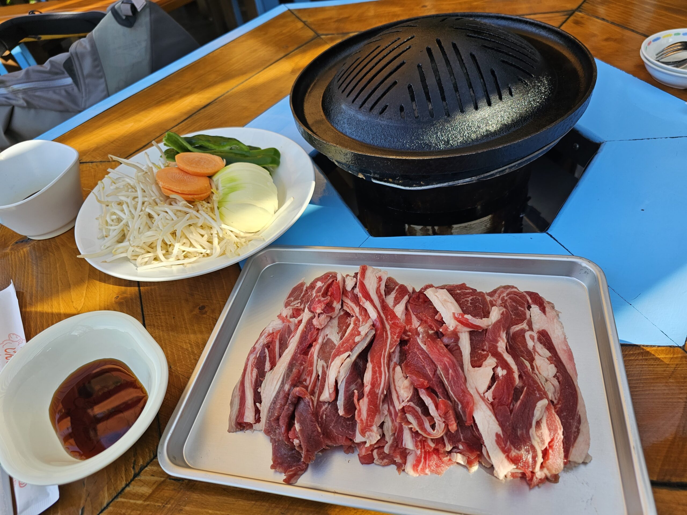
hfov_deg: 73.9
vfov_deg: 58.9
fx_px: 456
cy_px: 258
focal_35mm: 23
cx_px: 344
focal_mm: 6.3
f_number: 1.7
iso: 20
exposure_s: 1/206
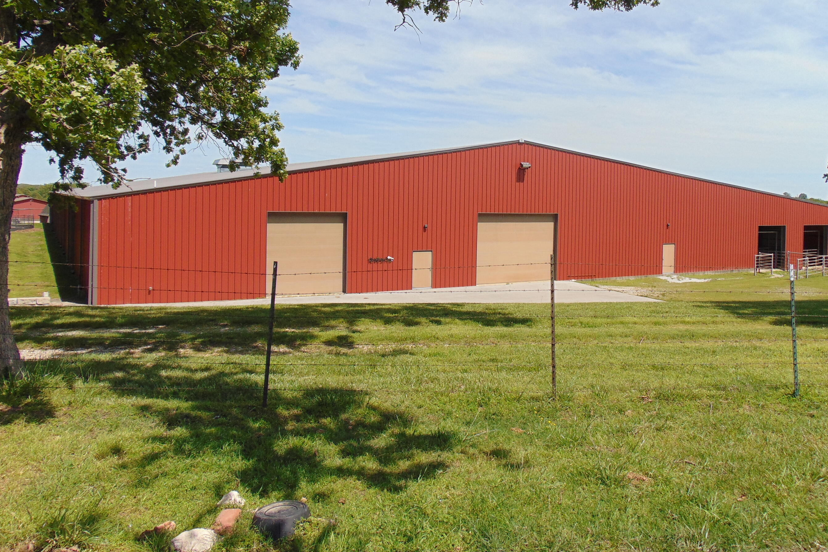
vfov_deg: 44.7
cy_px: 216
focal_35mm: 29
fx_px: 667
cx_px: 457
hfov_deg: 63.5
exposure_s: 1/250
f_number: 7.7
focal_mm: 4.5
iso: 80
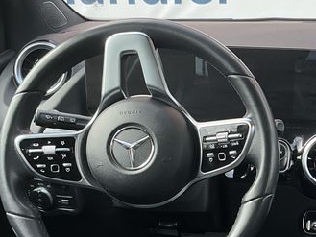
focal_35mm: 68
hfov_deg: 27.7
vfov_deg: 21.4
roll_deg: +2.7
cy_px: 190
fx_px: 621
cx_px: 270
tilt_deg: -17.9
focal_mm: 3
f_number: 1.8
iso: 25
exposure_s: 1/143
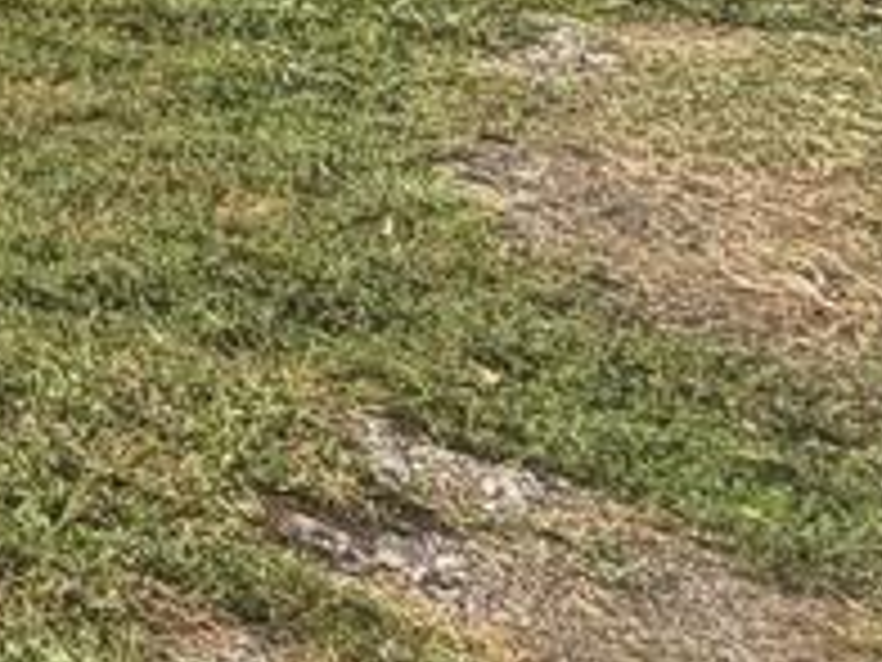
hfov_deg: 15.2
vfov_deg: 15.1
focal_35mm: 73
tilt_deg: +3.1
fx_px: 1860
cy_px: -770
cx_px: -1224
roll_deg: +0.4
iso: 32
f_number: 2.2
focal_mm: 2.22
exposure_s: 1/914
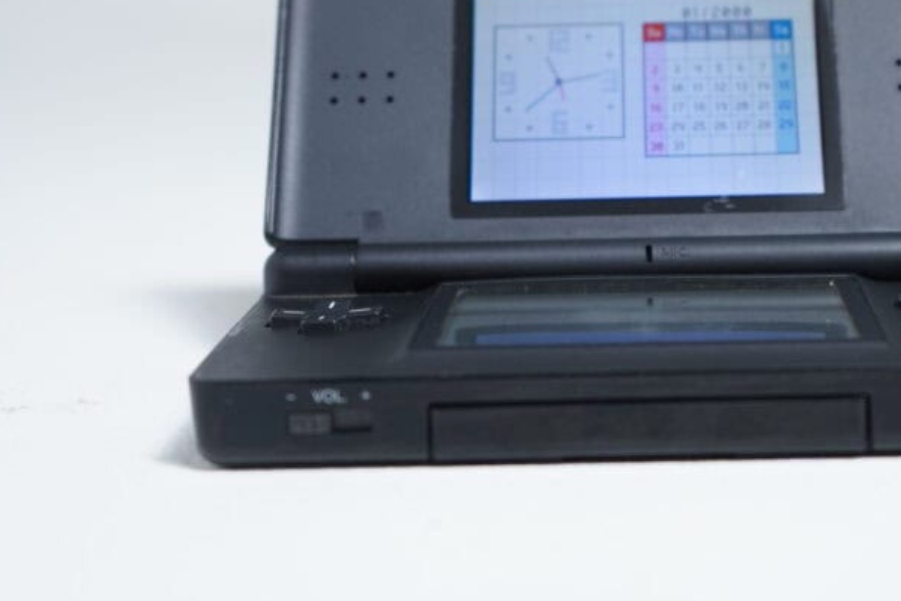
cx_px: 622
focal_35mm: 82
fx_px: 2052
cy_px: 102
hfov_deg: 24.6
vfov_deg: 16.5
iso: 250
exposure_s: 1/15
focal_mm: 41
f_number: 4.5
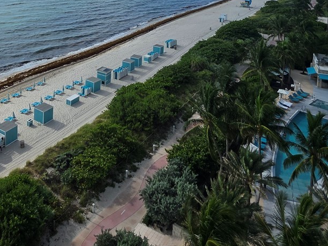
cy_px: -34
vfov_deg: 35.0
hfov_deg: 53.1
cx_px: 116
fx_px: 322
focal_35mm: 34
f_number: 1.9
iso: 32
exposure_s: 1/3502
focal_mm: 2.2
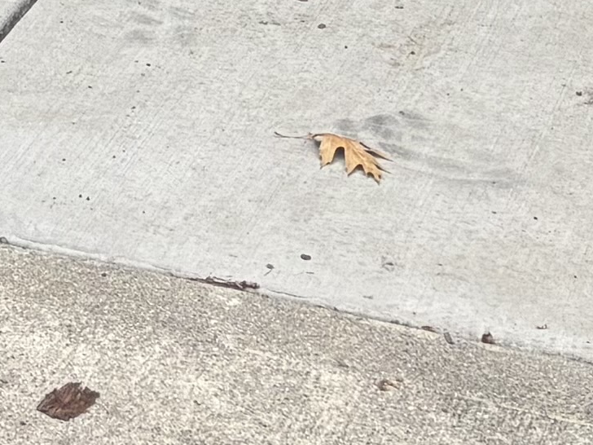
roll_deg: +0.4
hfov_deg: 9.0
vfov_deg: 6.5
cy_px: -985
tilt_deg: -6.8
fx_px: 3495
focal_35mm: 204
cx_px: -690
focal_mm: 5.96
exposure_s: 1/121
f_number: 1.6
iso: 50
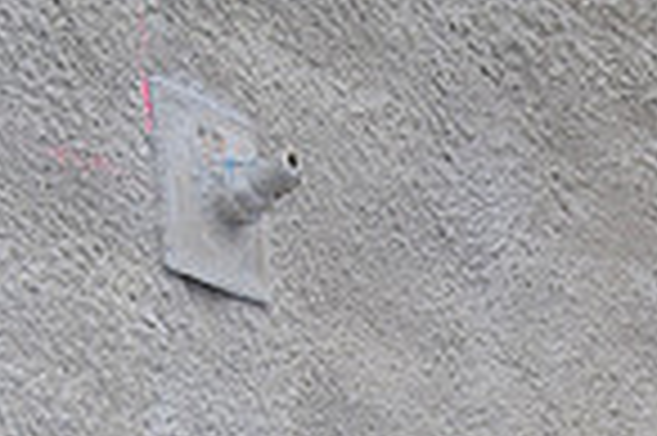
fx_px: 2534
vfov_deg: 9.3
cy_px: 827
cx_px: 752
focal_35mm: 139
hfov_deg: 14.4
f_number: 8
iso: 200
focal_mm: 35
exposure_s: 1/125
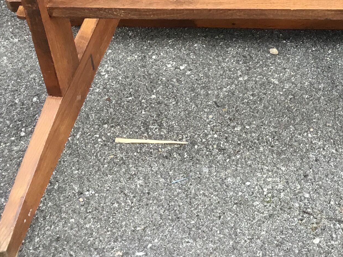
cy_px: 4
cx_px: 318
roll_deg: -4.1
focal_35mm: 81
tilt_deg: -37.7
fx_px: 803
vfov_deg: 17.8
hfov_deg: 23.4
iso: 25
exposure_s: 1/33
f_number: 2.4
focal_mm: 3.3
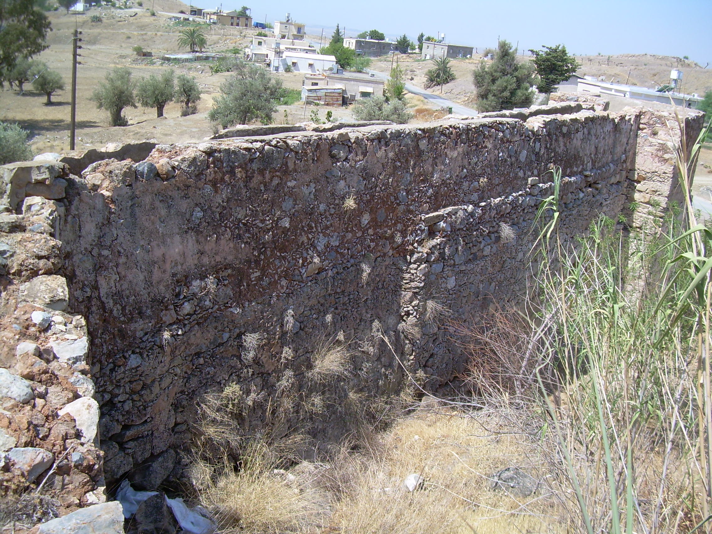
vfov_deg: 37.7
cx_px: 356
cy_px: 267
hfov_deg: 49.0
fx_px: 782
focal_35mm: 38
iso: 50
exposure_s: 1/771
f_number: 2.8
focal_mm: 6.3
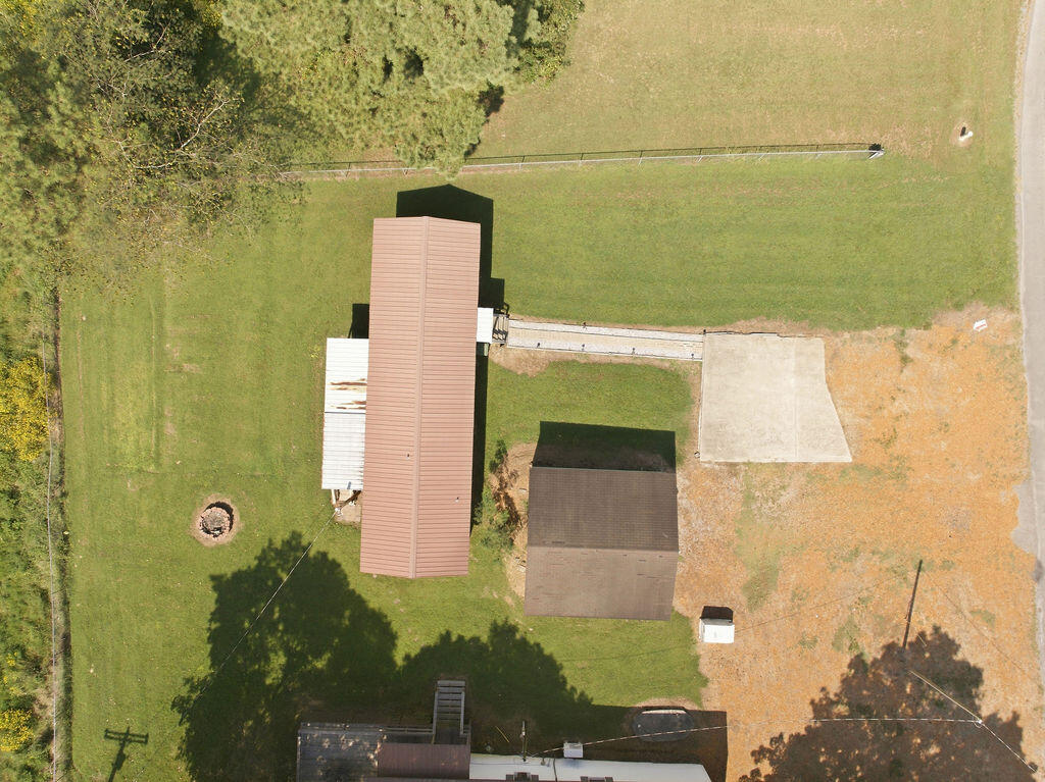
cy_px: 391
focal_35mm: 24
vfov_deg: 56.8
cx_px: 522
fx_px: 724
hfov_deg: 71.6
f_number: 2.8
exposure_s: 1/1250
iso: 100
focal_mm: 12.3
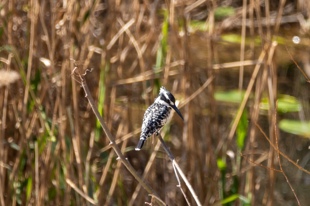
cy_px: 103
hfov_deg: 2.3
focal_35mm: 900
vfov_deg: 1.5
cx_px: 155
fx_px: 7749
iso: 800
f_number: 7.1
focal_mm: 600
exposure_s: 1/500
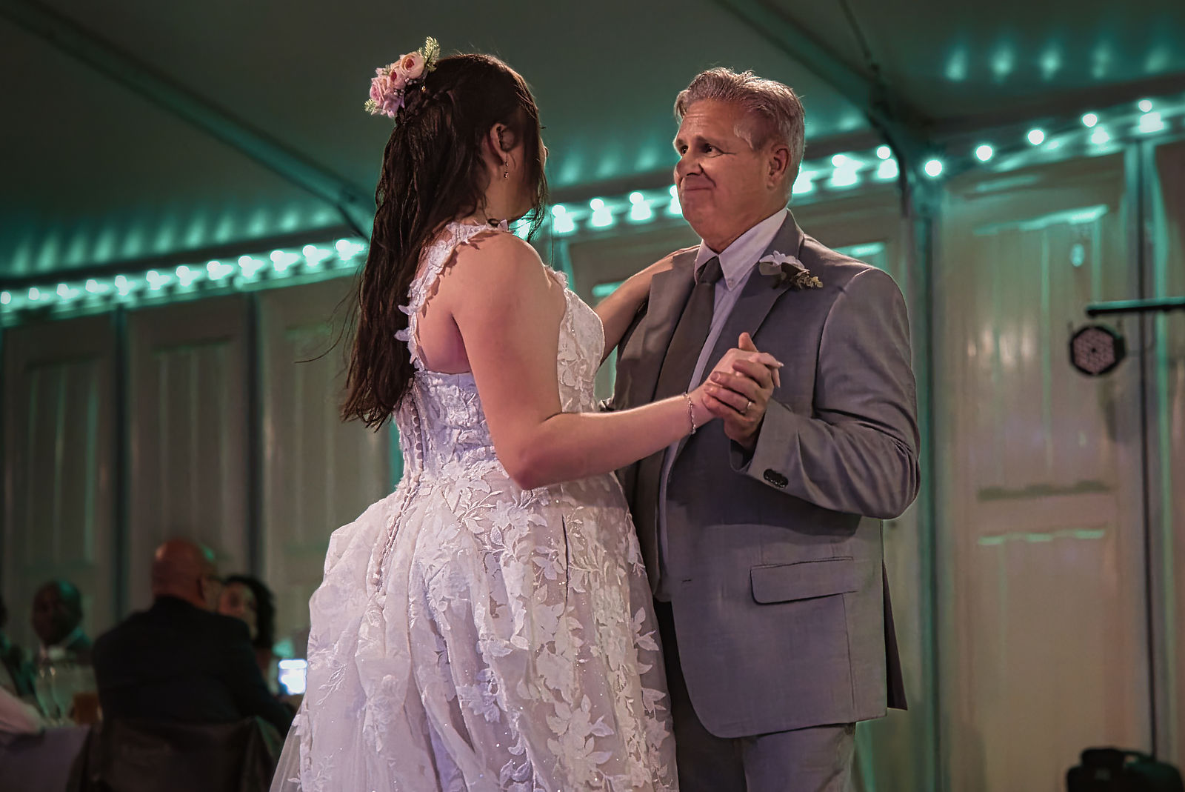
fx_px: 2470
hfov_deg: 27.0
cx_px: 592
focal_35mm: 75
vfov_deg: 18.2
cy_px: 396
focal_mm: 75
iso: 12800
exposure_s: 1/160
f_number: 3.2
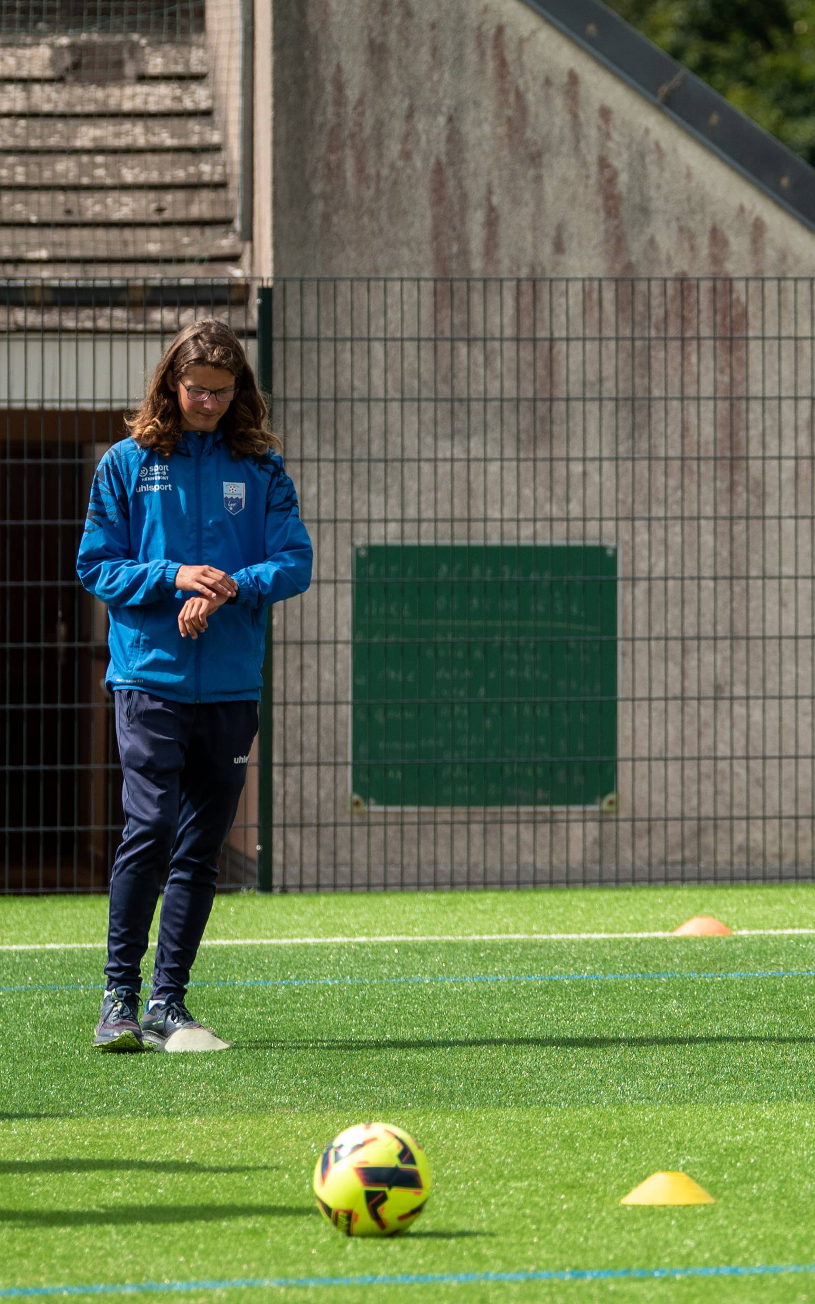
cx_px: 1035
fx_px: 11480
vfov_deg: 6.5
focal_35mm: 323
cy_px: 340
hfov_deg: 4.1
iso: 200
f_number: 2.8
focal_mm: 130
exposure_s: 1/3200
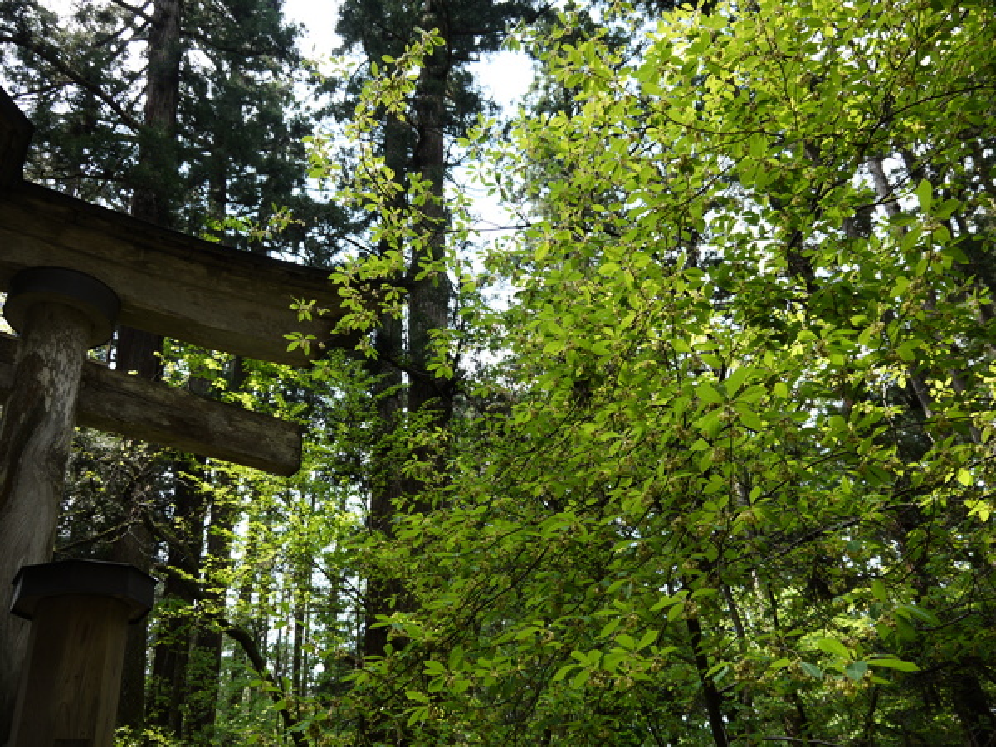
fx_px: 806
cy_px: 374
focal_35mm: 28
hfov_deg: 63.4
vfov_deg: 49.7
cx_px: 498
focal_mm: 14
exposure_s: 1/125
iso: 100
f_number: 4.5
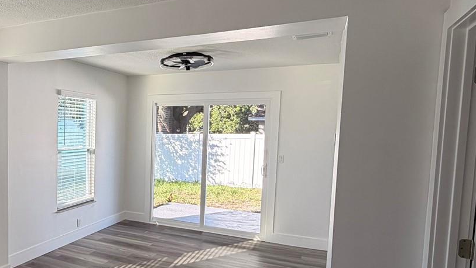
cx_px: 101
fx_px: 379
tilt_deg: -4.6
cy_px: 155
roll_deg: -0.8
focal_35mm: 30
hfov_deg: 59.7
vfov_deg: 38.9
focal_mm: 2.22
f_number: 2.2
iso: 50
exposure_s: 1/168
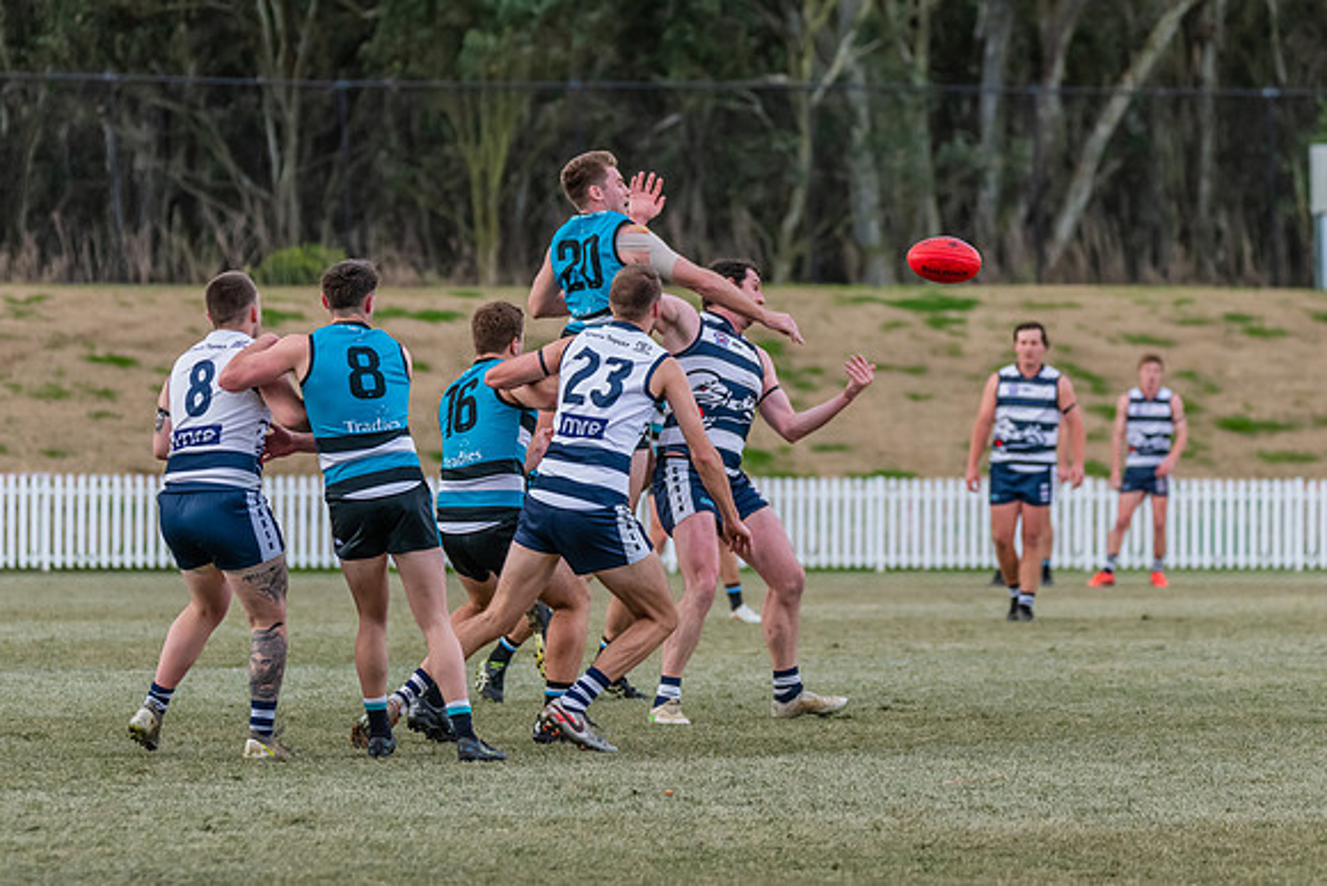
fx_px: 11995
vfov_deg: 4.2
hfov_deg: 6.3
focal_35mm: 325
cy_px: 374
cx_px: 567
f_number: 5.6
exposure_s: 1/2000
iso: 2000
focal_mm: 250
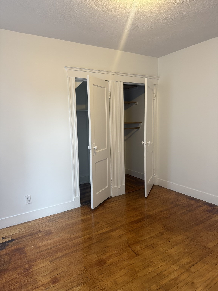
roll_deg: +0.6
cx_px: 109
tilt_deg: -7.3
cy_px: 146
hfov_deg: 56.8
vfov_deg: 71.6
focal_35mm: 24
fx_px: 202
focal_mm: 6.76
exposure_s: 1/60
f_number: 1.78
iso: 160
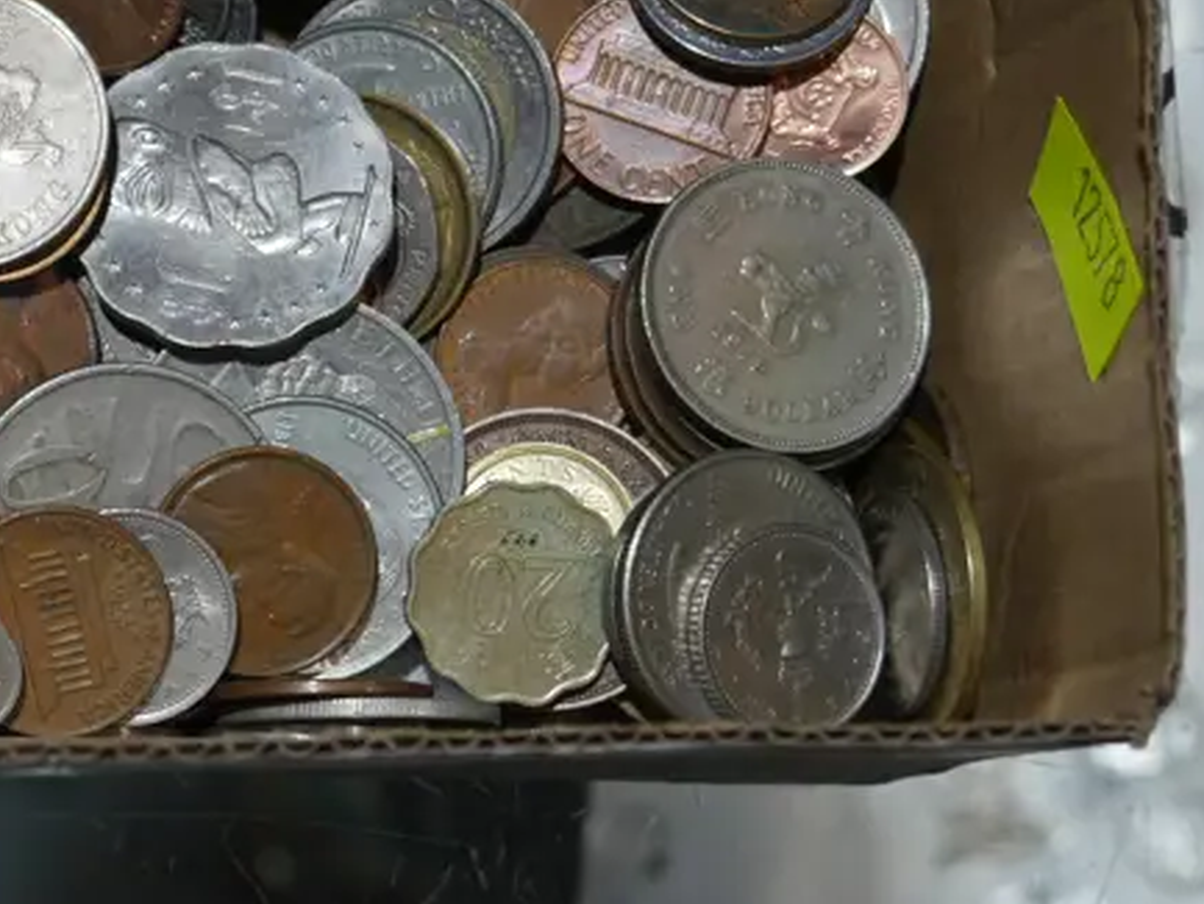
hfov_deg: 18.1
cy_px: 174
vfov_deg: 14.2
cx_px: -147
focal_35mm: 104
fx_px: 3618
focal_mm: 22
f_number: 4.7
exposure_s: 1/80
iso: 200
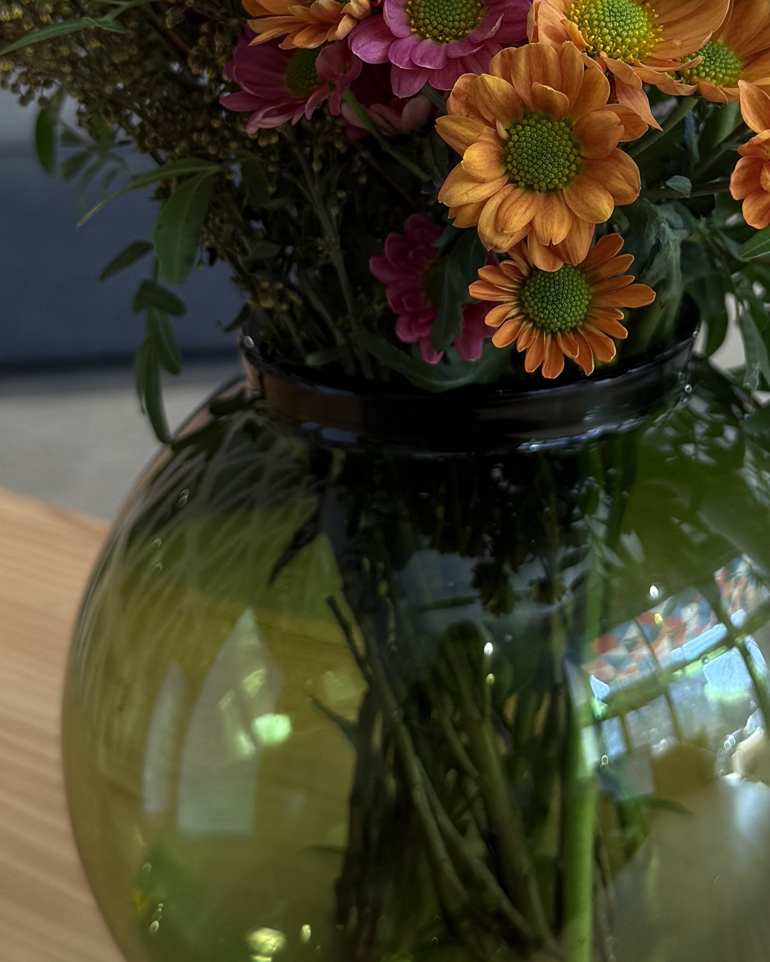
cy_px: 102
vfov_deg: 25.6
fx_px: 2051
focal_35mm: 72
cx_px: 564
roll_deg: -0.3
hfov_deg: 21.1
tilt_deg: -10.8
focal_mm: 6.76
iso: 80
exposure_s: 1/100
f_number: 1.78
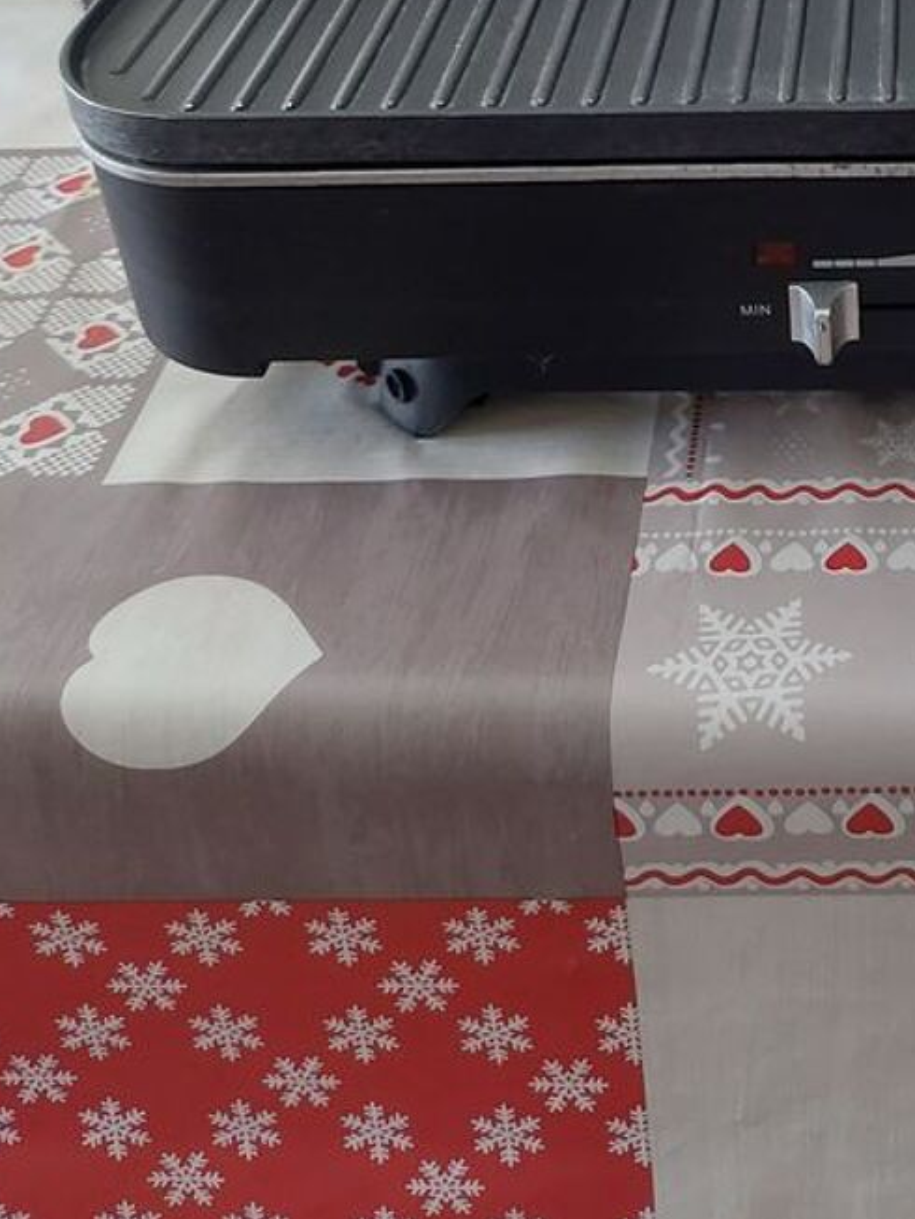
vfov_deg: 35.2
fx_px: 1726
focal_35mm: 49
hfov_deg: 28.0
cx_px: 904
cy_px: -3
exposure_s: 1/60
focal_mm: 5.23
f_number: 1.8
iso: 320
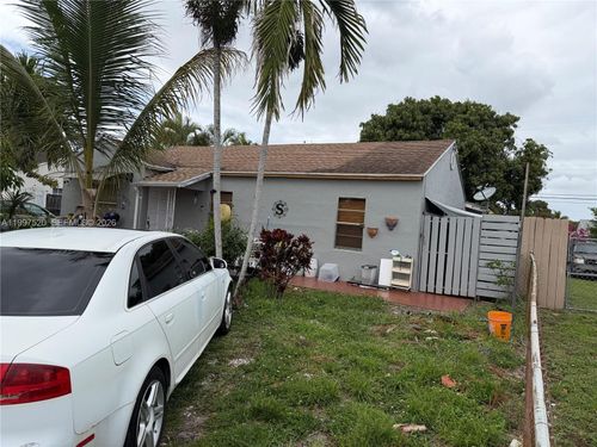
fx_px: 414
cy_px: 224
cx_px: 298
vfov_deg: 56.8
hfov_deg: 71.6
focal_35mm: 24
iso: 80
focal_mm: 6.76
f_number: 1.78
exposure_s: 1/4673
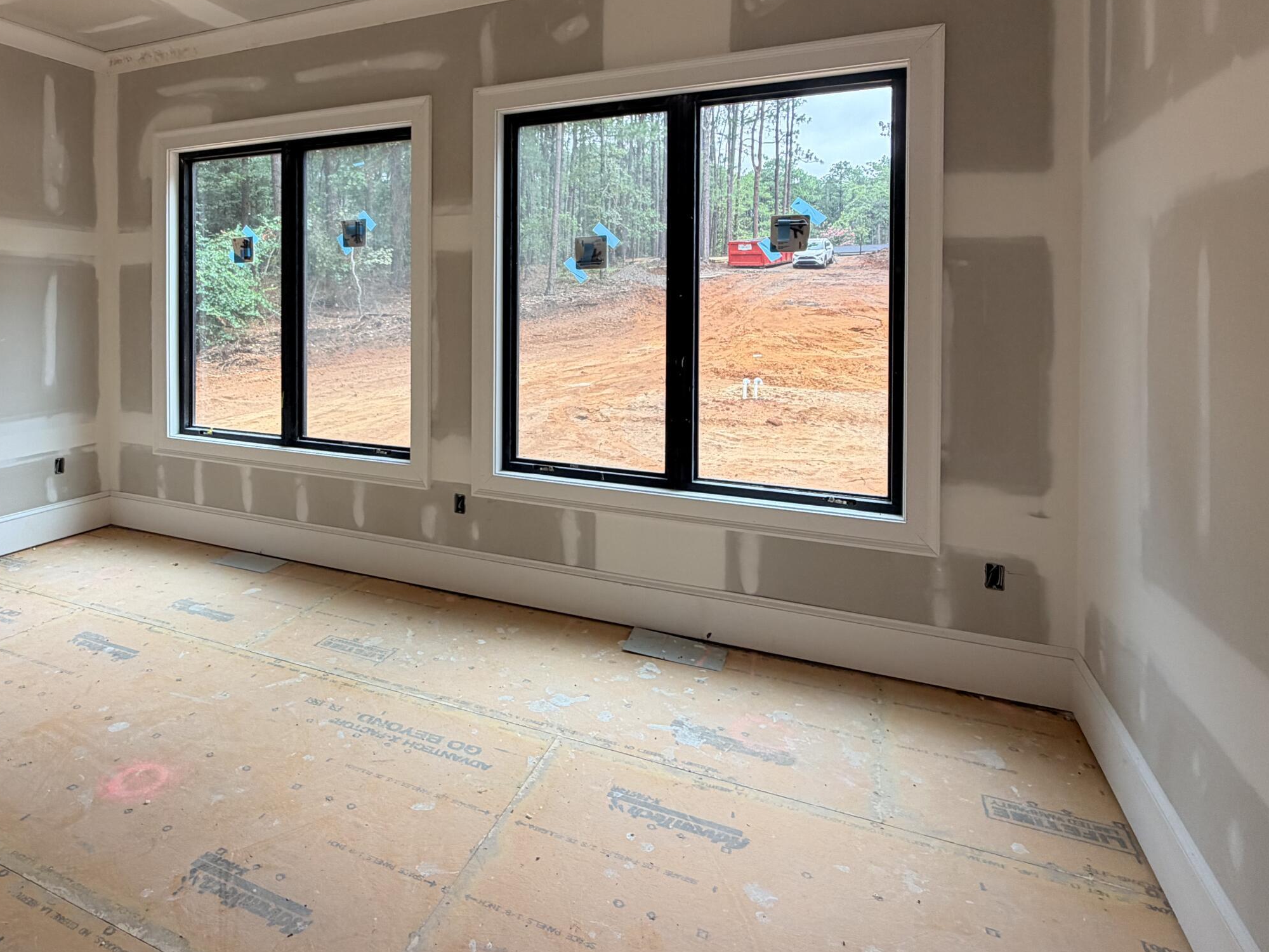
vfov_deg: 61.7
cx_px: 496
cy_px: 308
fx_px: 770
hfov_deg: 77.9
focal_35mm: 21
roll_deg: -0.1
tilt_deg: -0.8
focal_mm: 2.22
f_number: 2.2
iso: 64
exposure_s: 1/121
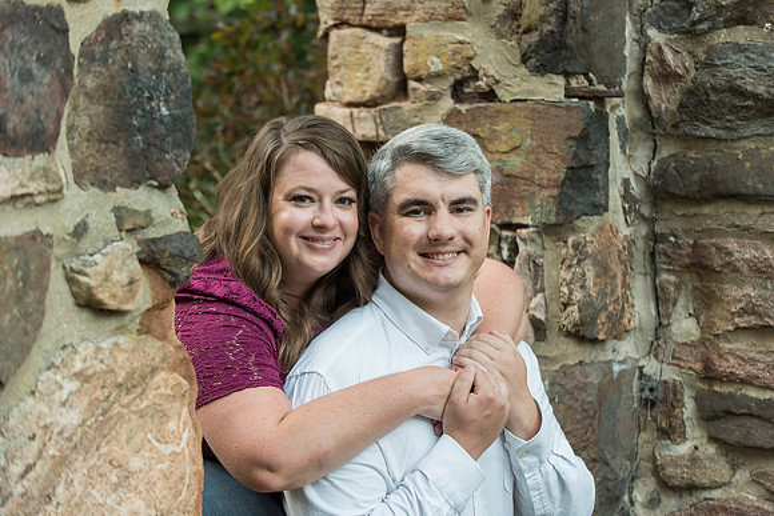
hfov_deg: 22.6
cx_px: 387
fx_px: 1935
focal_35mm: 90
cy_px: 258
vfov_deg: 15.2
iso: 640
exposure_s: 1/80
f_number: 4
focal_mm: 90
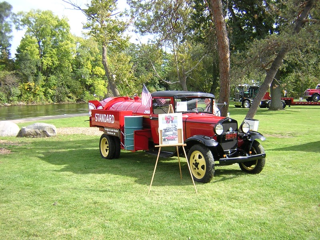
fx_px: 333
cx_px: 160
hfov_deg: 51.4
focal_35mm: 36
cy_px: 120
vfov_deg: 39.7
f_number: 2.6
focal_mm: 4.7
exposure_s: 1/287
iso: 100
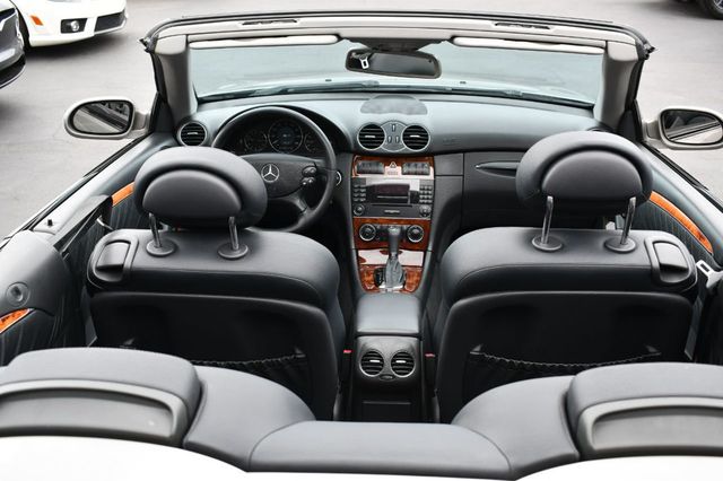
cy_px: 240
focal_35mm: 40
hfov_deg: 48.5
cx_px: 362
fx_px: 803
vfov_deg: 33.4
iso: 360
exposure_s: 1/250
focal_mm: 27
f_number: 5.6
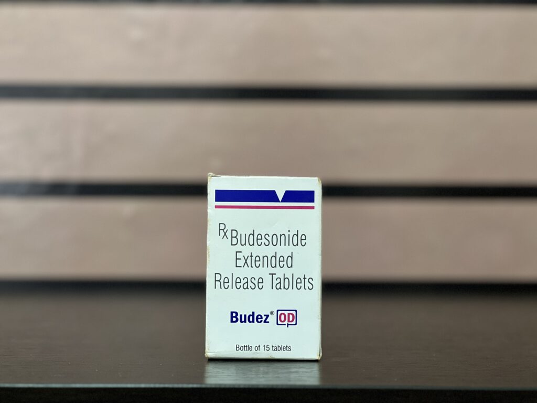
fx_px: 1195
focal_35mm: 77
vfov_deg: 19.1
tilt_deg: +0.3
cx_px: 268
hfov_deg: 25.3
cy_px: 202
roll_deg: +0.1
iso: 320
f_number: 2.8
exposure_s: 1/33
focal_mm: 9
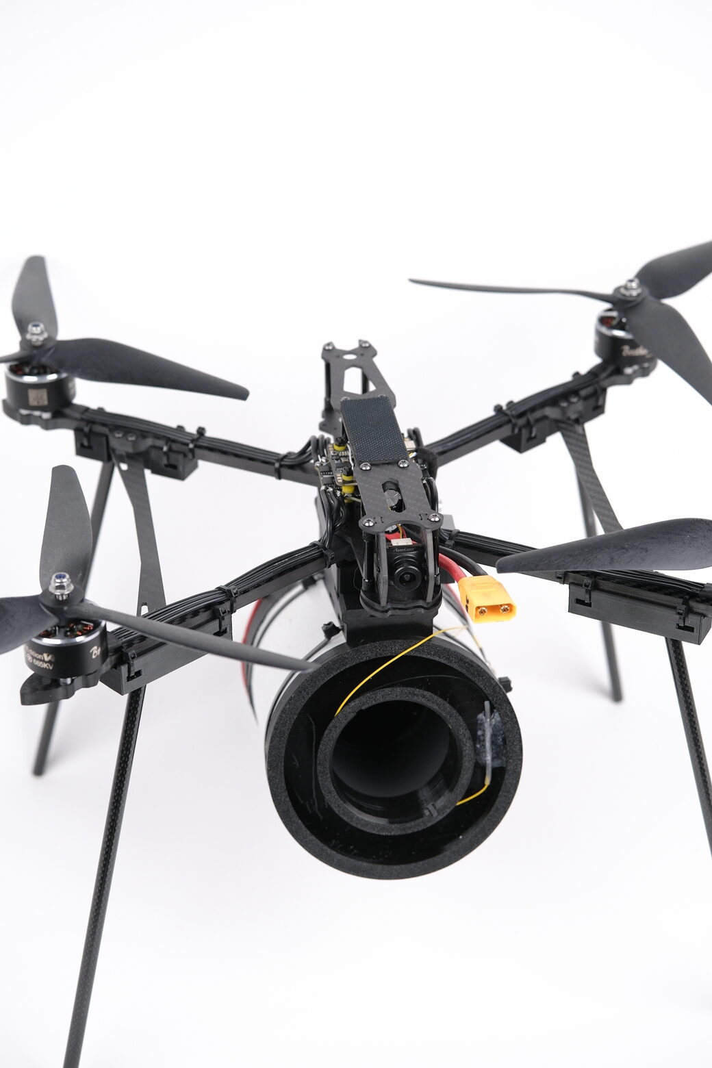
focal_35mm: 84
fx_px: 2492
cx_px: 356
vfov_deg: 24.2
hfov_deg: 16.3
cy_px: 534
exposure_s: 1/200
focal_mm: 56
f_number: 3.6
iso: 1000
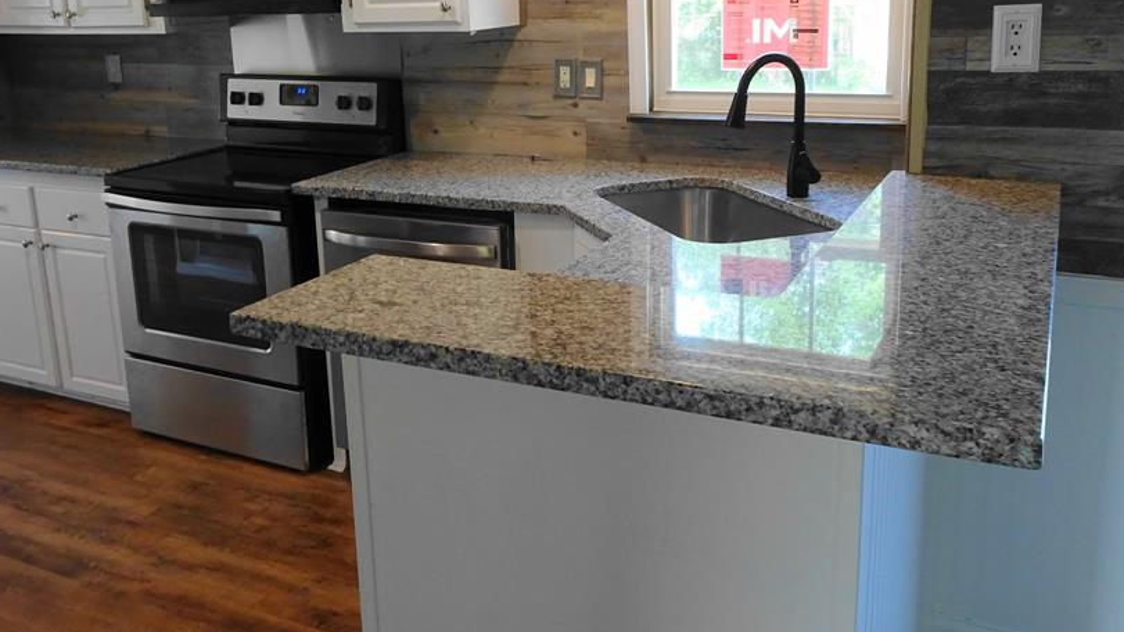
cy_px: 204
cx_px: 521
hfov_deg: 59.4
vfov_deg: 35.2
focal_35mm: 33
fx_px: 983
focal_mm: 4.1
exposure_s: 1/30
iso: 250
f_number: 3.5
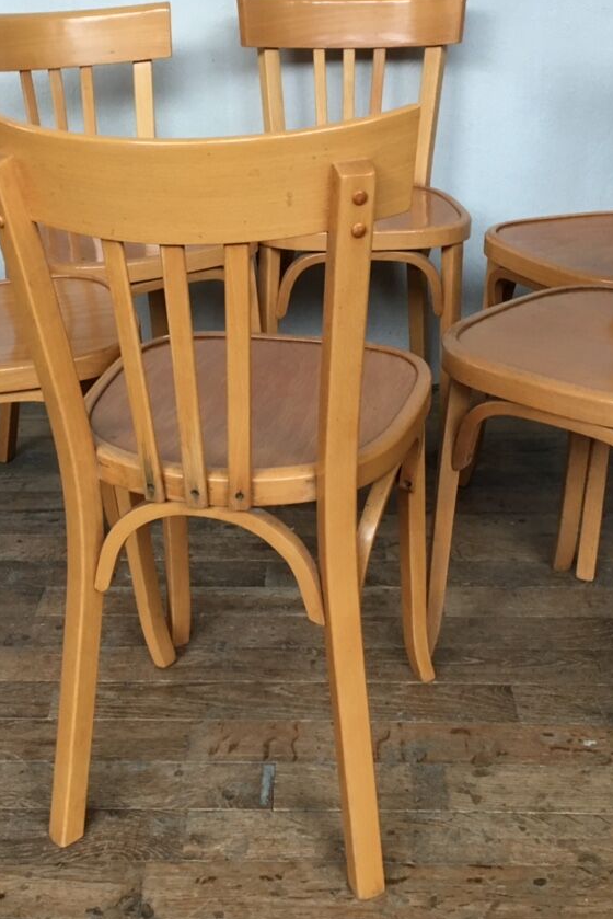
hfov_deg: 29.3
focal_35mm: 46
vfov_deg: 42.7
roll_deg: +1.6
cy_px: 450
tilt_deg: -26.7
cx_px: 277
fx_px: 1174
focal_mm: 4.15
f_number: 2.2
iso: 125
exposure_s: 1/33
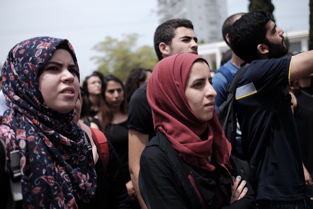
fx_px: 304
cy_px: 104
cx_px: 156
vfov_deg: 37.9
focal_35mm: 35
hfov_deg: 54.4
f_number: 1.4
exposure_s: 1/8000
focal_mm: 23
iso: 200
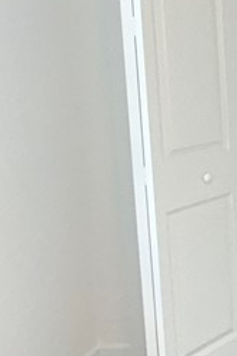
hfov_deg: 16.7
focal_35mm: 60
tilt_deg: -6.6
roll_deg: +0.4
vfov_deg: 32.9
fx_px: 592
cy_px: 96
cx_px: 481
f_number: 2.2
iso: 400
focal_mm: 2.22
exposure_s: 1/120
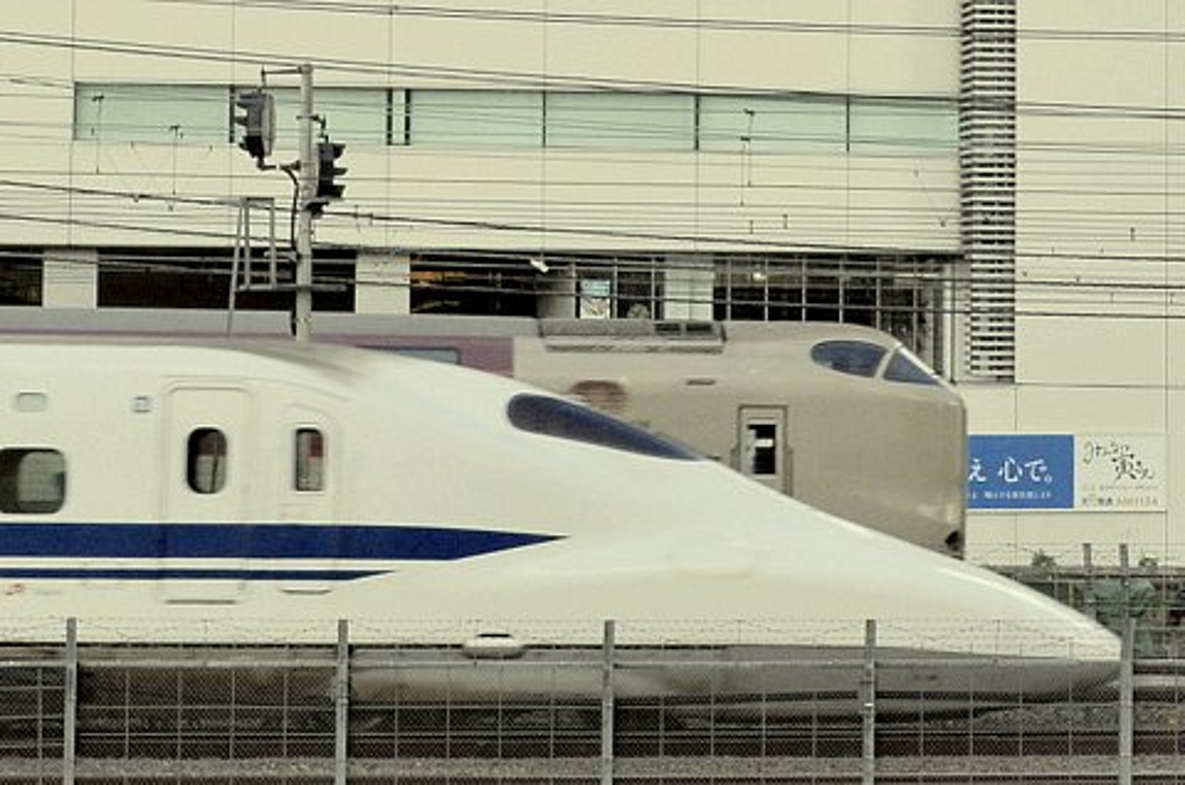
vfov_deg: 34.1
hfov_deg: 49.6
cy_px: 392
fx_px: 1281
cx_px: 592
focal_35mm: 39
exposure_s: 1/250
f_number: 8
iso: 200
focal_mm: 26
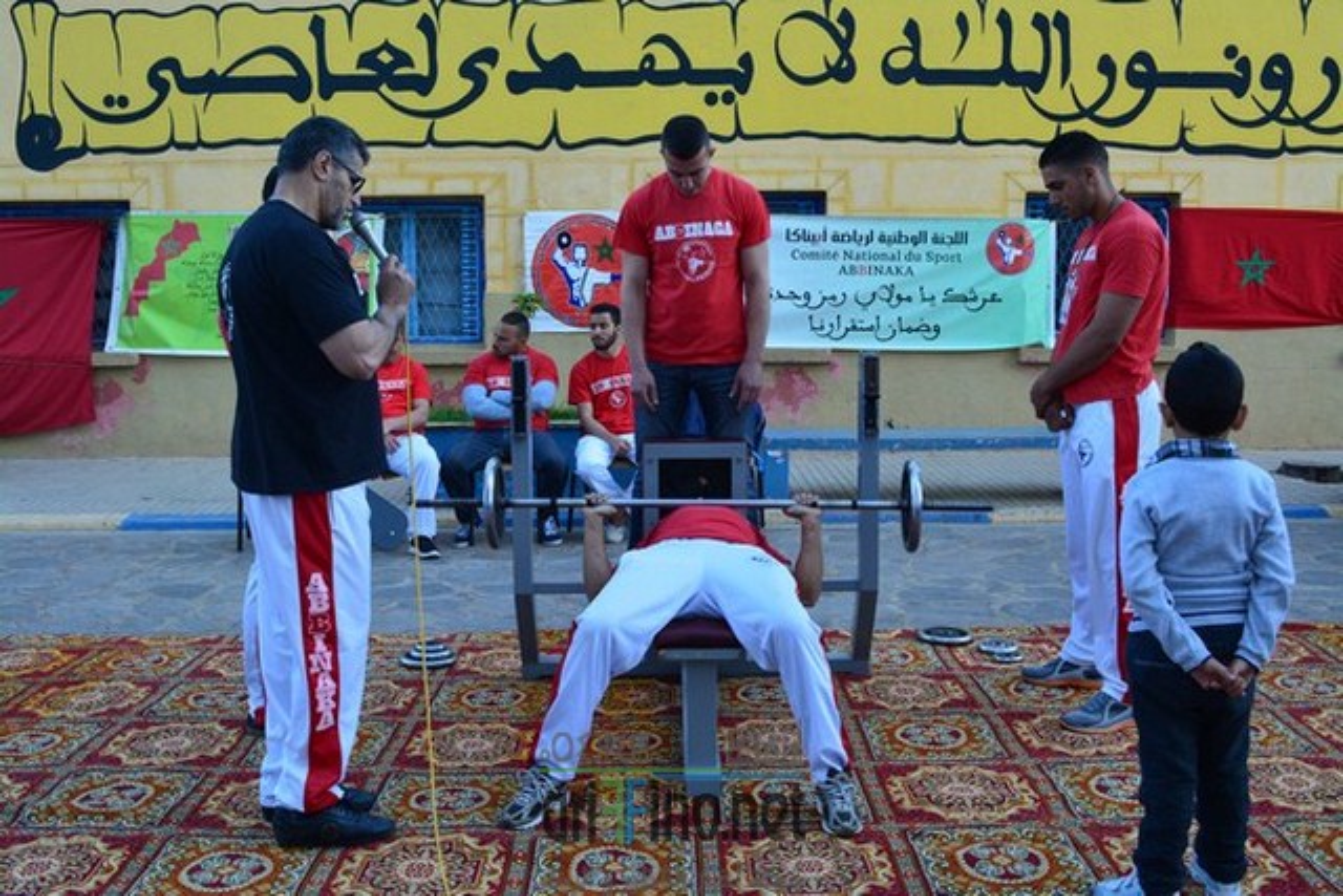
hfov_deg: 53.1
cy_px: 448
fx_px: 1343
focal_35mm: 36
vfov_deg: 36.9
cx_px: 672
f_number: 10
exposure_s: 1/60
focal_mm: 24
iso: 280
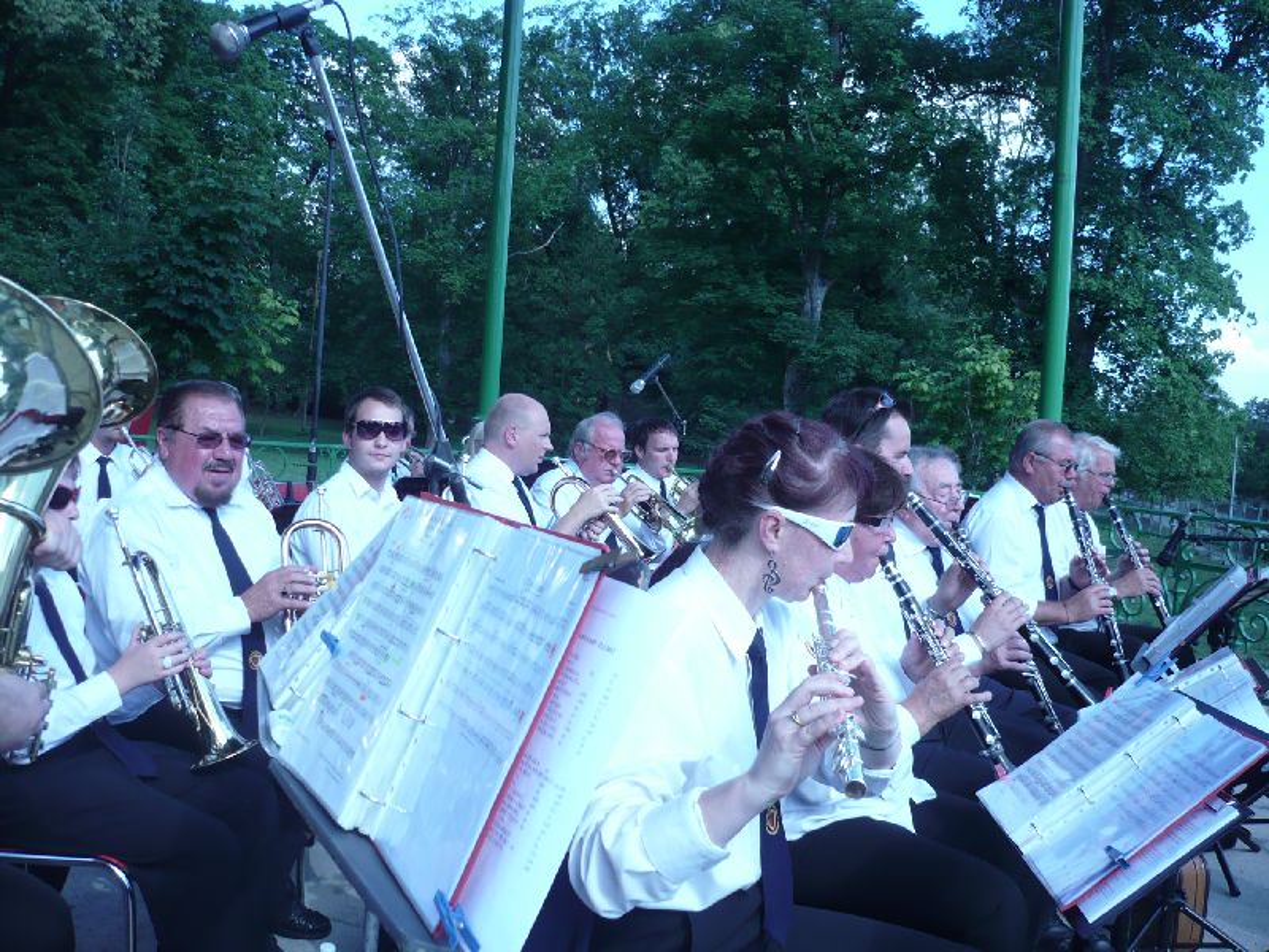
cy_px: 476
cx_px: 634
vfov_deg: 40.7
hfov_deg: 52.6
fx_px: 1283
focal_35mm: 35
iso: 100
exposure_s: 1/400
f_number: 2.8
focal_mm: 5.8
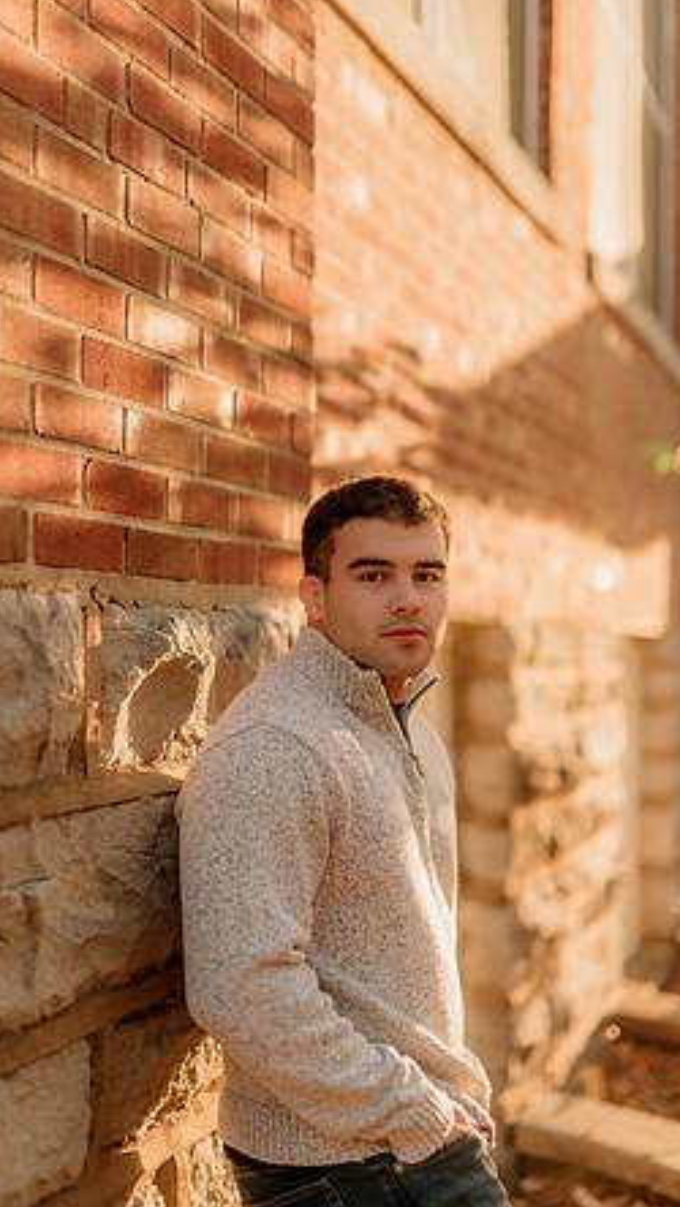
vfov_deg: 39.2
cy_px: 604
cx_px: 311
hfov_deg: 22.6
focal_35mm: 53
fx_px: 1698
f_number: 1.4
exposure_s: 1/2000
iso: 250
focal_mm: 50
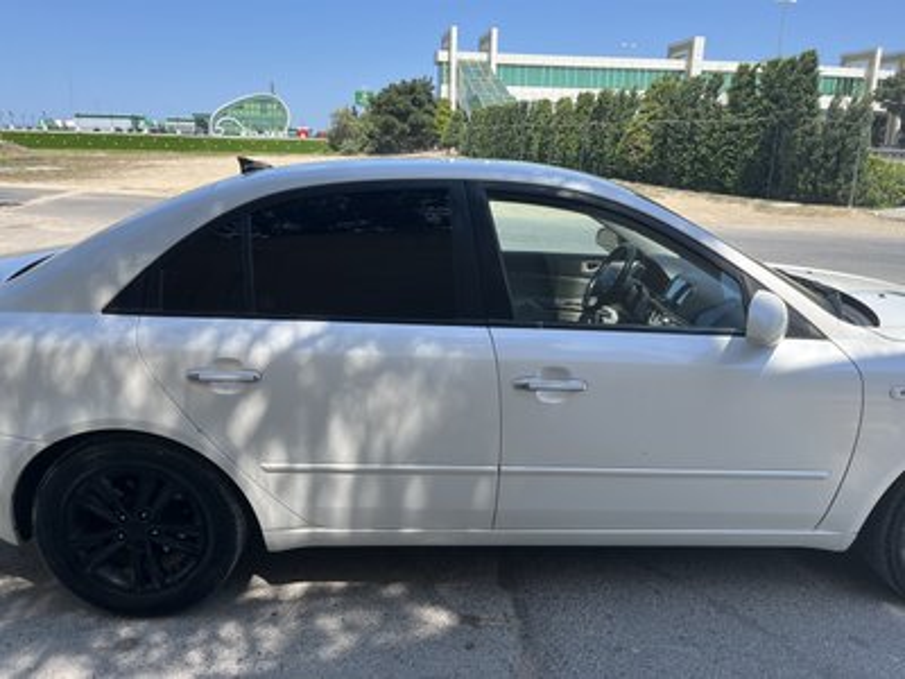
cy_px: 340
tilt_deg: -15.2
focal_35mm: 26
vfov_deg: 53.1
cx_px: 452
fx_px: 680
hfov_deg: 67.3
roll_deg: -1.5
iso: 50
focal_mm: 5.1
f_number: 1.6
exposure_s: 1/1517
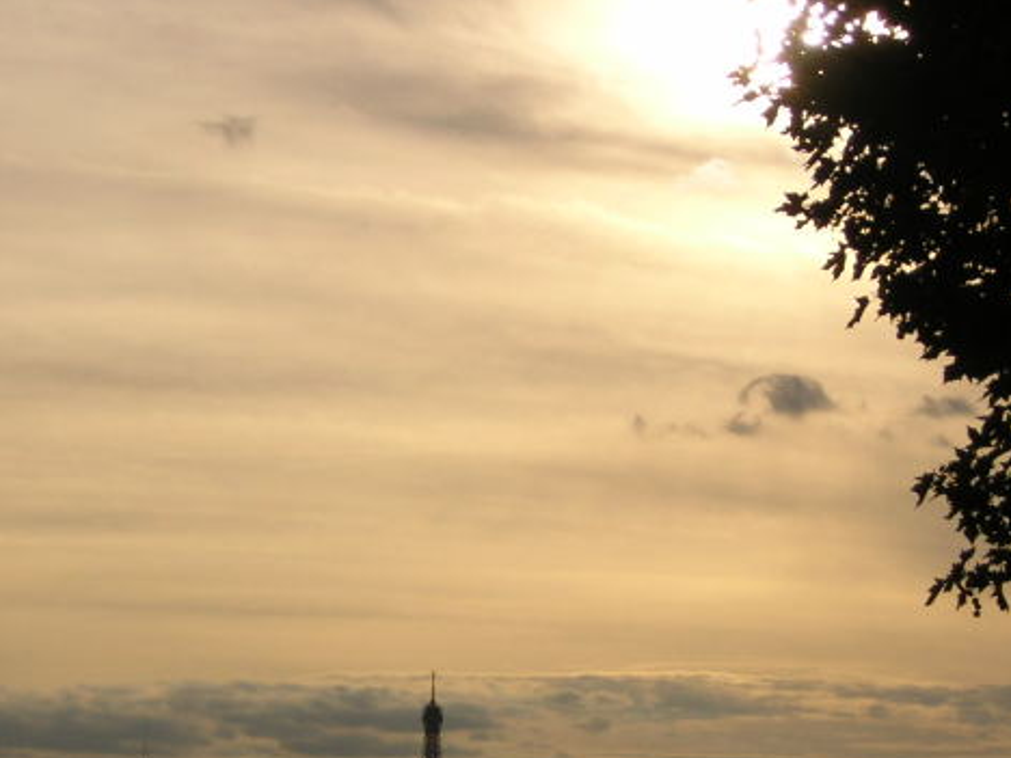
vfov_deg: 10.4
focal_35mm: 143
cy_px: 478
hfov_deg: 13.8
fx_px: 4176
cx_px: 391
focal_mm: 14.1
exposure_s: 1/1502
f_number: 4.7
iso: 100
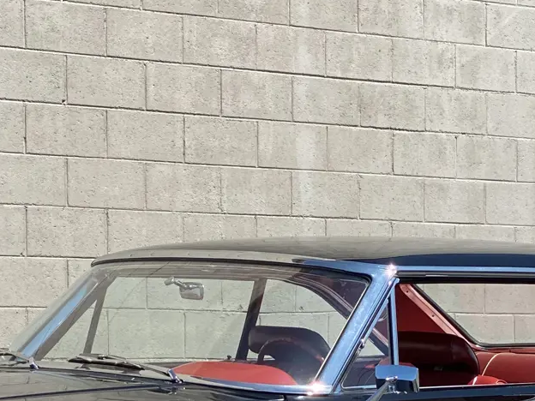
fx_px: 2473
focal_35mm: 160
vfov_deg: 9.1
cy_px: 546
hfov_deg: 12.3
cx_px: 272
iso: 20
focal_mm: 6
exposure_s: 1/1199
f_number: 2
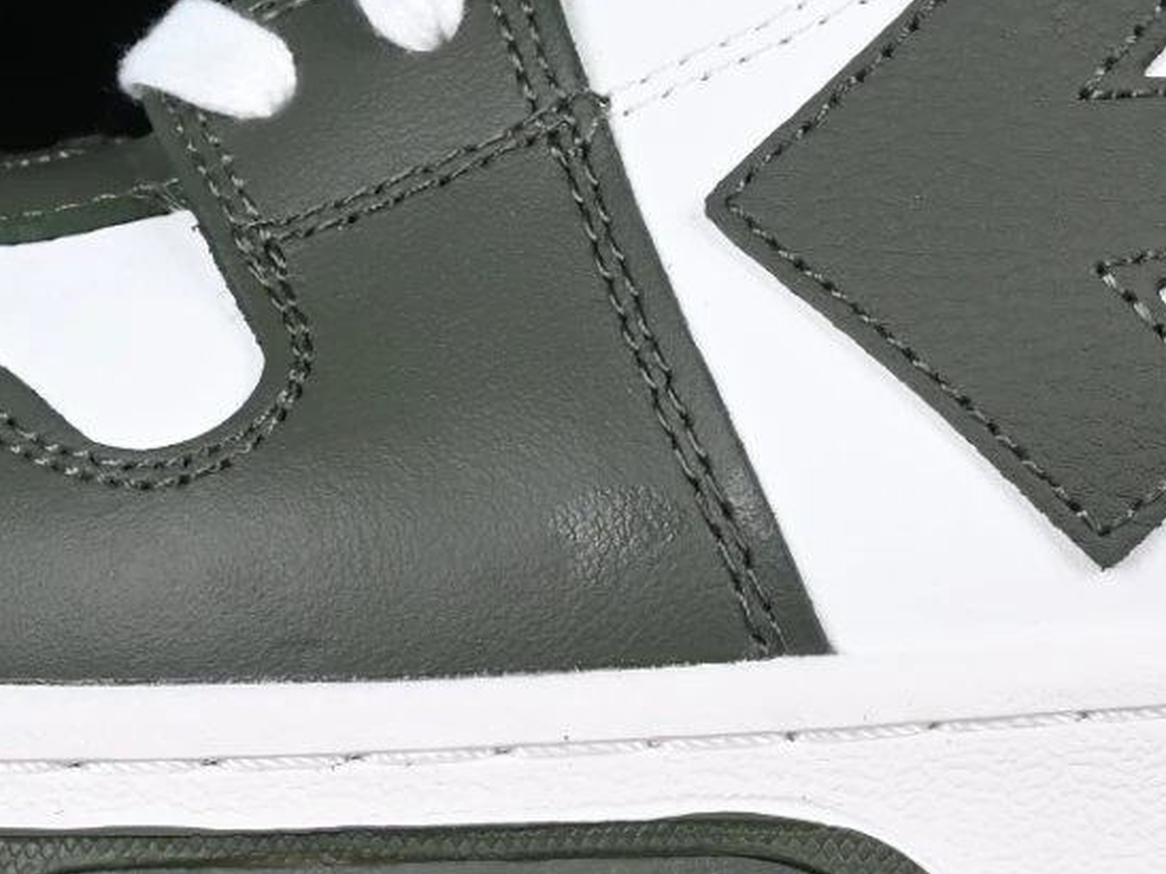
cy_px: -31
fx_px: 11351
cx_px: 1085
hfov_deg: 5.9
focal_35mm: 337
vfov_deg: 4.4
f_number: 8
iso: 160
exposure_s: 1/80
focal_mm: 50
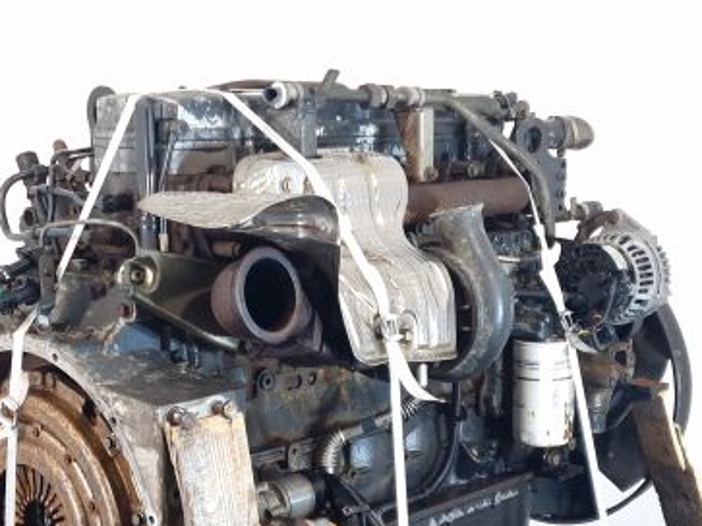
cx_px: 346
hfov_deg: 49.0
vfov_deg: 36.3
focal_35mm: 38
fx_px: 770
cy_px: 431
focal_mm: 6.4
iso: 125
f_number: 1.8
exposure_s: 1/50
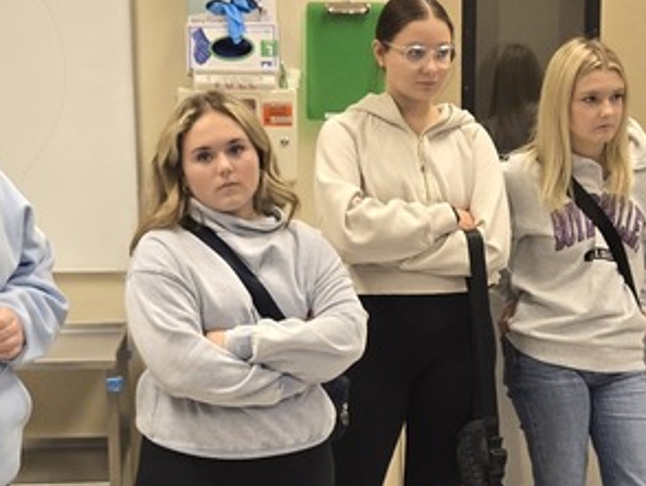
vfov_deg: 18.4
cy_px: 343
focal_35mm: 80
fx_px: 1494
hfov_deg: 24.3
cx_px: 398
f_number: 1.8
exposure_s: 1/120
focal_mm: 5.4
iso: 160
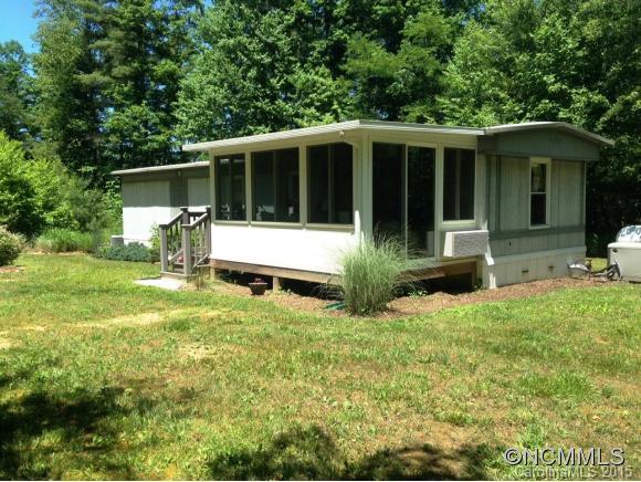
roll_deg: +1.2
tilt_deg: -4.9
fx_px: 612
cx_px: 320
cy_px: 241
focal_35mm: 33
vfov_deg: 43.0
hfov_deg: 55.3
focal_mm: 4.12
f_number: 2.4
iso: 50
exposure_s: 1/686
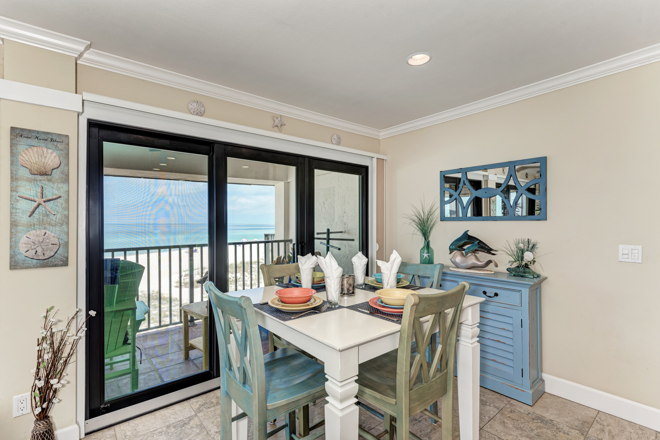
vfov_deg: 70.4
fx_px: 312
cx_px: 330
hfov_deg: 93.3
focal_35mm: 17
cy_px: 220
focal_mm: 17
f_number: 7.1
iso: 100
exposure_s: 1/60
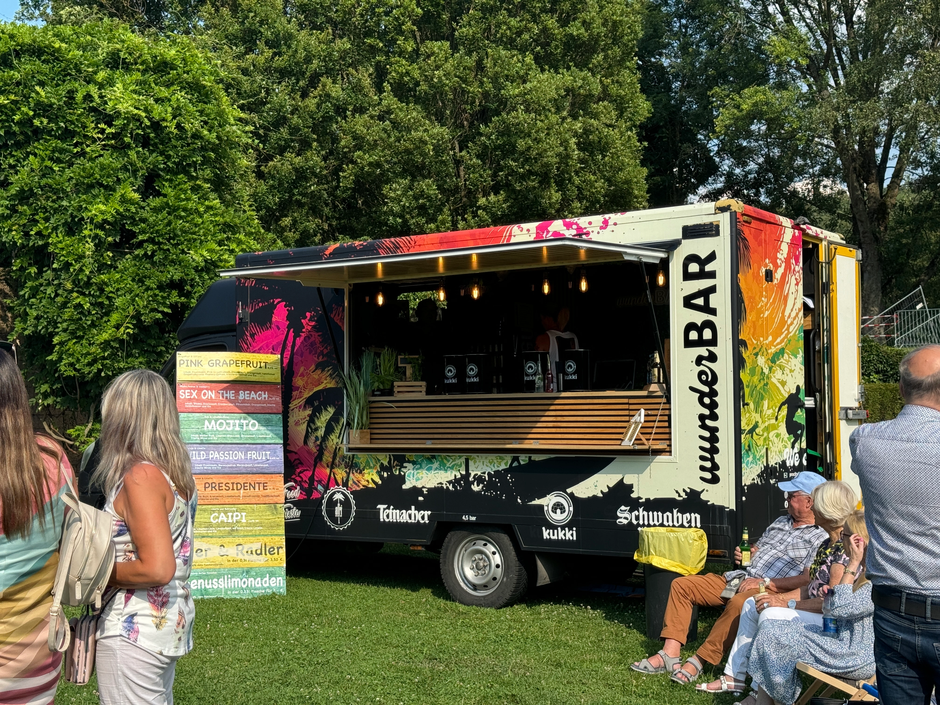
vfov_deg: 30.3
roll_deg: -0.7
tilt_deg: +1.2
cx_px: 470
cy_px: 352
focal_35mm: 48
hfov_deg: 39.7
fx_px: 1303
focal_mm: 6.76
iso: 64
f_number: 1.78
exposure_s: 1/2415
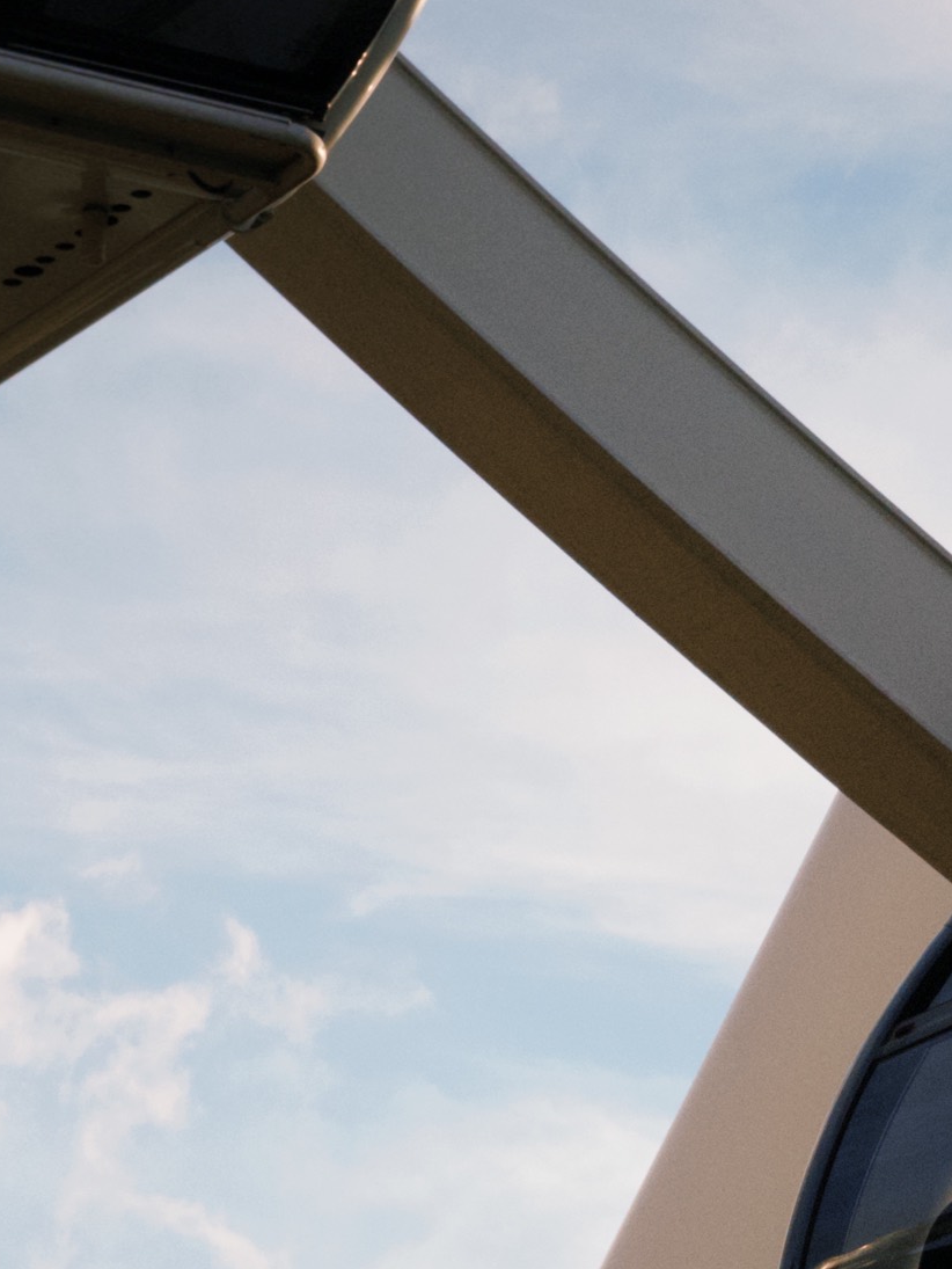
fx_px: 8832
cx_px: 704
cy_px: 1117
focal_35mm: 241
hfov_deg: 6.2
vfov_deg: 8.2
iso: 50
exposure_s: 1/1546
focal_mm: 15.66
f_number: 2.8
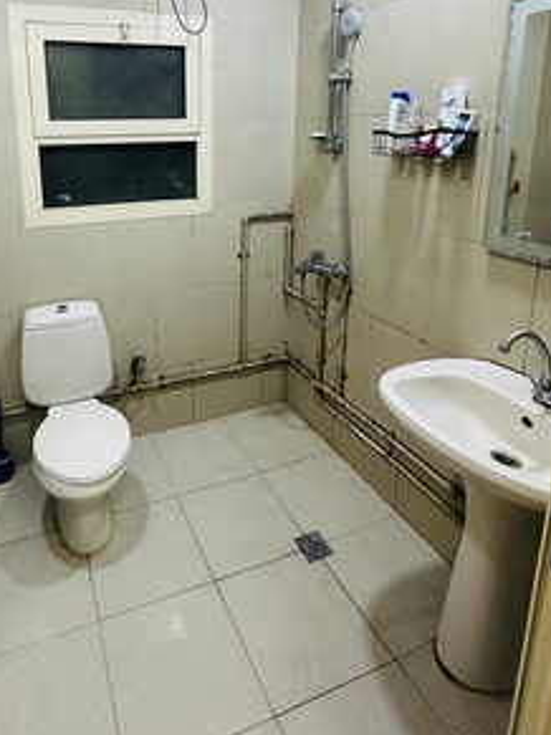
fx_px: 467
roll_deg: +0.5
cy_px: 229
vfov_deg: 73.4
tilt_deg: -11.9
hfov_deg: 59.4
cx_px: 176
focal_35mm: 22
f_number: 2.2
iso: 250
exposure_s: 1/60
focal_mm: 2.22
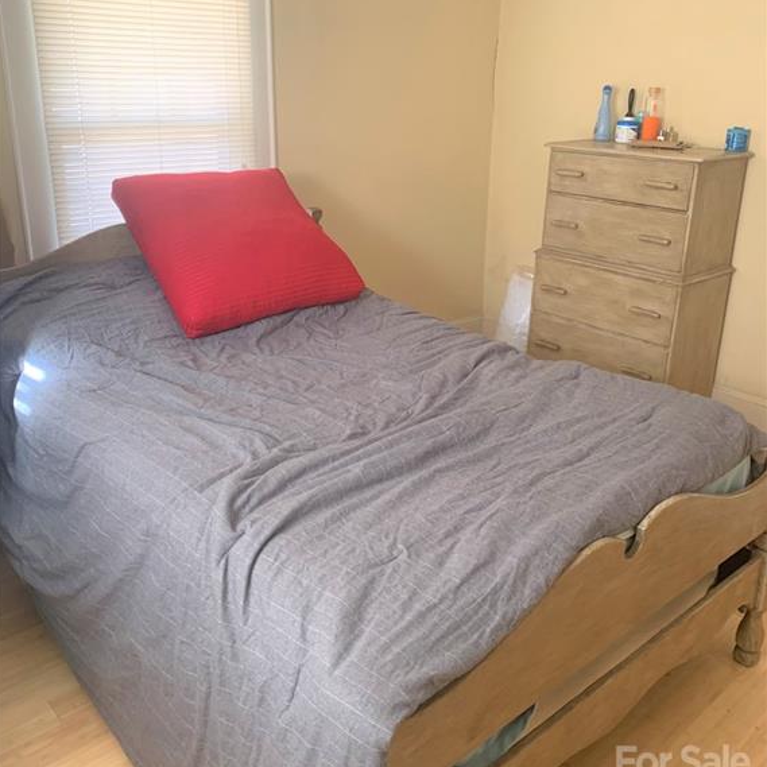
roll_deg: -2.0
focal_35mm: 31
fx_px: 777
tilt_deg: -16.6
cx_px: 380
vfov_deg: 52.4
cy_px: 338
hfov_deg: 52.5
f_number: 1.8
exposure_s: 1/60
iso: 250
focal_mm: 4.25
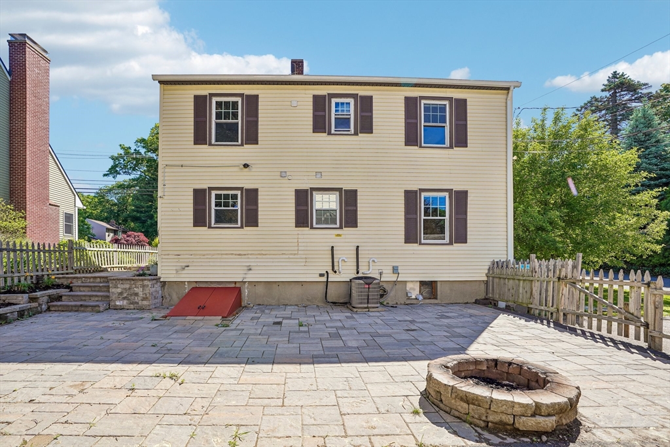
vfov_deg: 73.8
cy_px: 224
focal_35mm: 16
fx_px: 298
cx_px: 335
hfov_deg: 96.7
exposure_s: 1/125
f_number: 8
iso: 100
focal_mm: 16
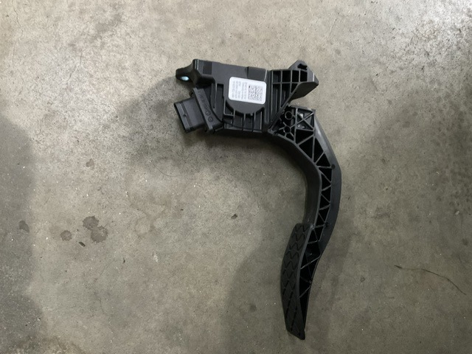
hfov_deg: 61.7
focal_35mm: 29
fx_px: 395
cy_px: 177
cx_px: 236
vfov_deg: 48.2
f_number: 1.8
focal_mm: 3
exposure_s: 1/30
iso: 400
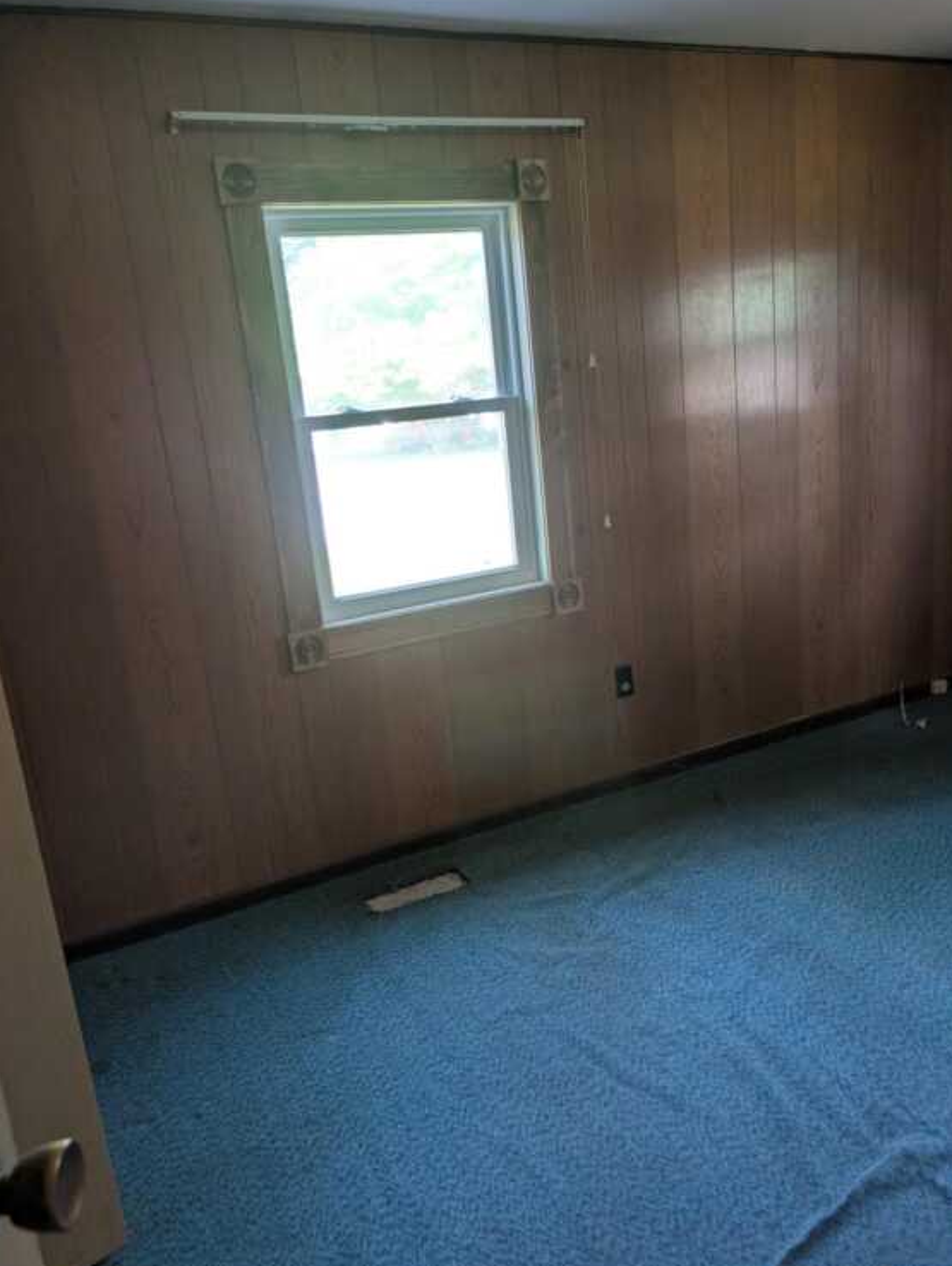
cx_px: 481
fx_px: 952
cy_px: 633
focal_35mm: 26
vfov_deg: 67.3
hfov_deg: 53.1
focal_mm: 5.43
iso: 68
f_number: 1.89
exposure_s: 1/30
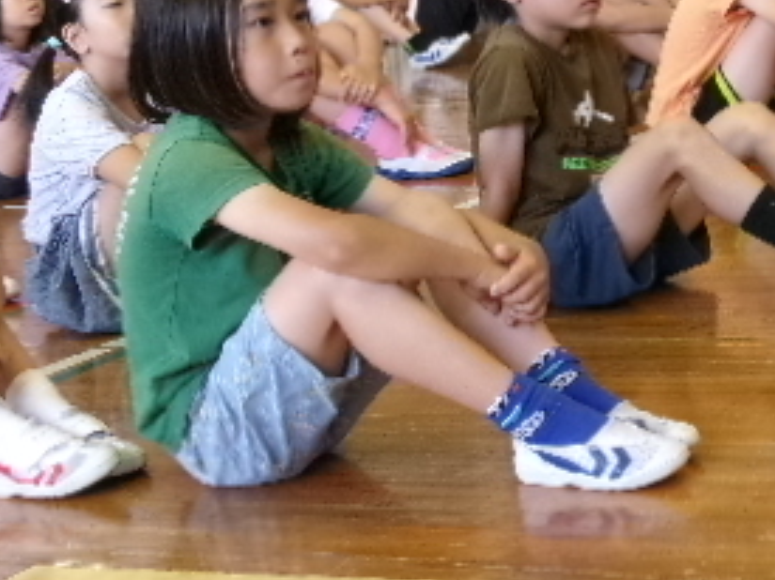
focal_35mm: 100
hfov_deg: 19.3
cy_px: 166
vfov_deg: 14.7
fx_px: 2238
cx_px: 713
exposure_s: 1/34
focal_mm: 7.8
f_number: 4.7
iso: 386
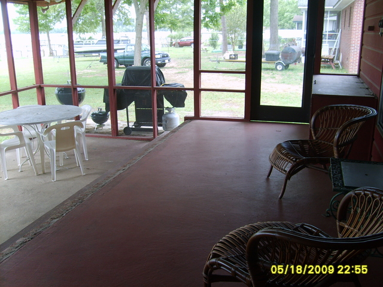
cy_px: 144
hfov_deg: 52.6
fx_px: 387
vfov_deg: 40.7
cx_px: 192
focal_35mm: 35
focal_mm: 5.8
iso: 50
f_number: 2.8
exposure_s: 1/30
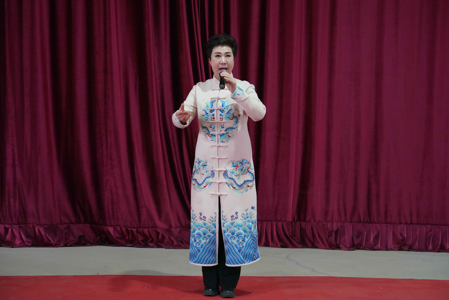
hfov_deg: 32.9
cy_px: 150
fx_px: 761
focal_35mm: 61
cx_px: 224
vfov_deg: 22.3
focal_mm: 61
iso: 6400
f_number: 4
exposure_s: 1/160
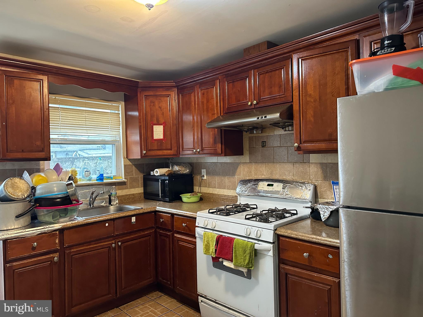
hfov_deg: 71.6
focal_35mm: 24
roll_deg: +0.9
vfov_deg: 56.8
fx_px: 293
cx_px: 212
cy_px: 158
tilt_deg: +0.2
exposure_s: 1/60
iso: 640
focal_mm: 6.86
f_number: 1.78
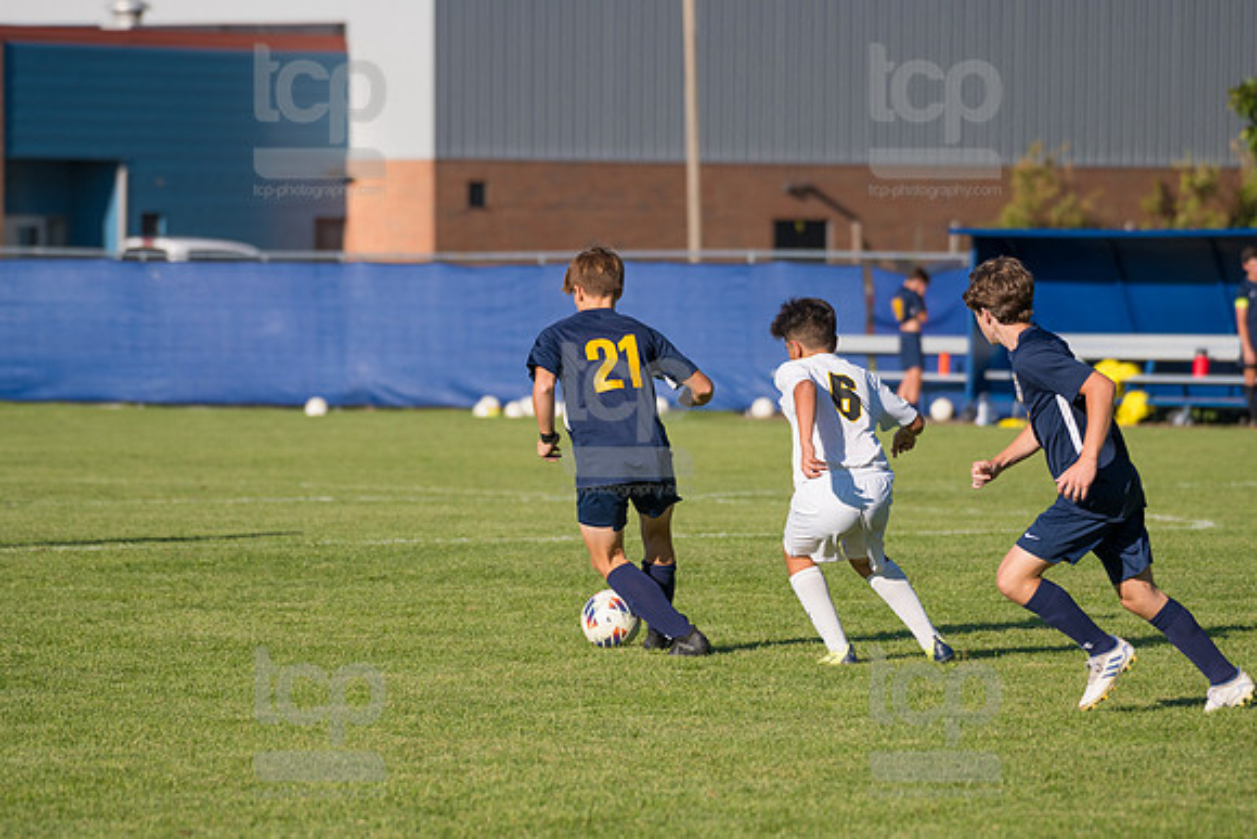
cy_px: 420
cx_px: 628
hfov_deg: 7.9
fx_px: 9080
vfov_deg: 5.3
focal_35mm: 260
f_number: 5.6
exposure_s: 1/2000
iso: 320
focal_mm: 260
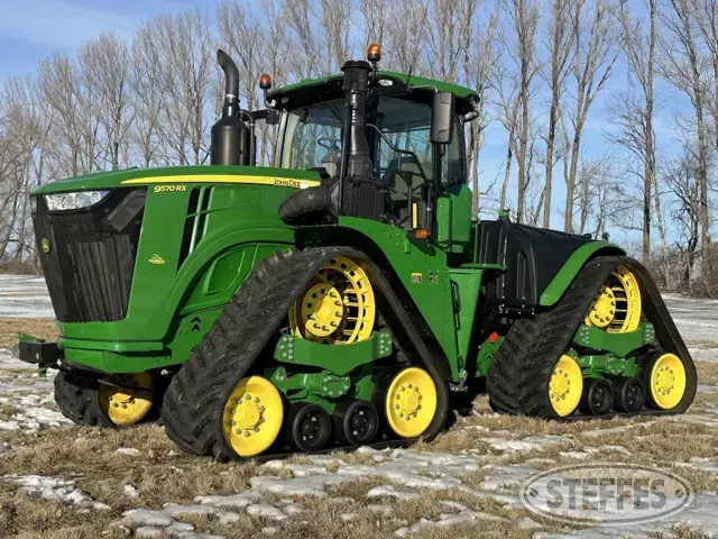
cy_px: 270
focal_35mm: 48
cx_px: 359
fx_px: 996
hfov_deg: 39.7
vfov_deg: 30.3
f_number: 1.78
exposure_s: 1/4184
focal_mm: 6.86
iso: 64
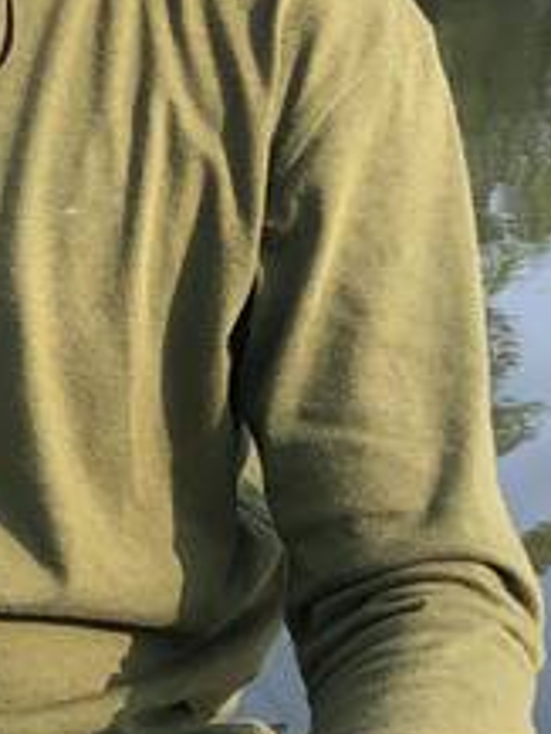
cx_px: -206
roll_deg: +1.3
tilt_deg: -16.3
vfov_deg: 14.9
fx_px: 2799
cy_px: 511
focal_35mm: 132
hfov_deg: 10.9
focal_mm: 3.99
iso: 20
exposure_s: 1/552
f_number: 1.8
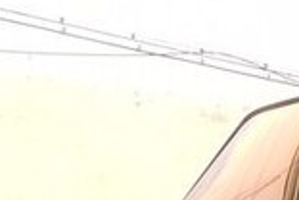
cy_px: 416
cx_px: 460
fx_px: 1129
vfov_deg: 9.4
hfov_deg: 14.0
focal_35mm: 136
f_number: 2.2
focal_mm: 3.3
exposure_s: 1/100
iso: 64
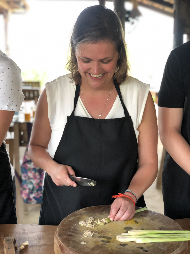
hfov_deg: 28.0
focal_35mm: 52
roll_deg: +1.8
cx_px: 95
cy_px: 127
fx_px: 381
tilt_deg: -9.9
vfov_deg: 36.8
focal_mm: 6
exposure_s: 1/60
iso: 50
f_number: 2.4
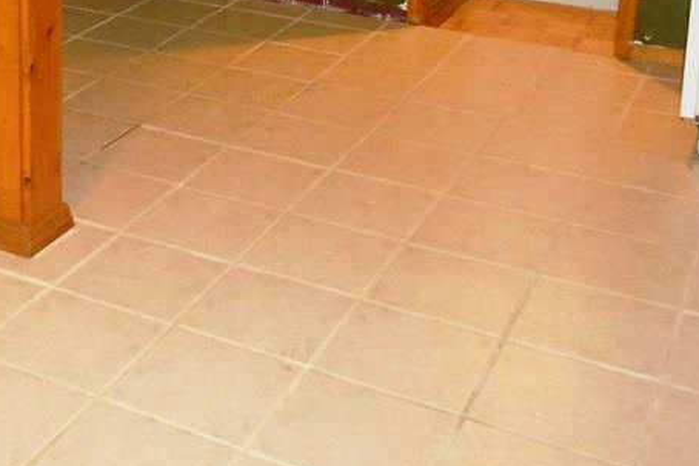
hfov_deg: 31.7
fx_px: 1185
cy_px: -57
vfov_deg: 21.1
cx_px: 105
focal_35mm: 61
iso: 900
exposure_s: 1/25
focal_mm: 4.7
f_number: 3.4
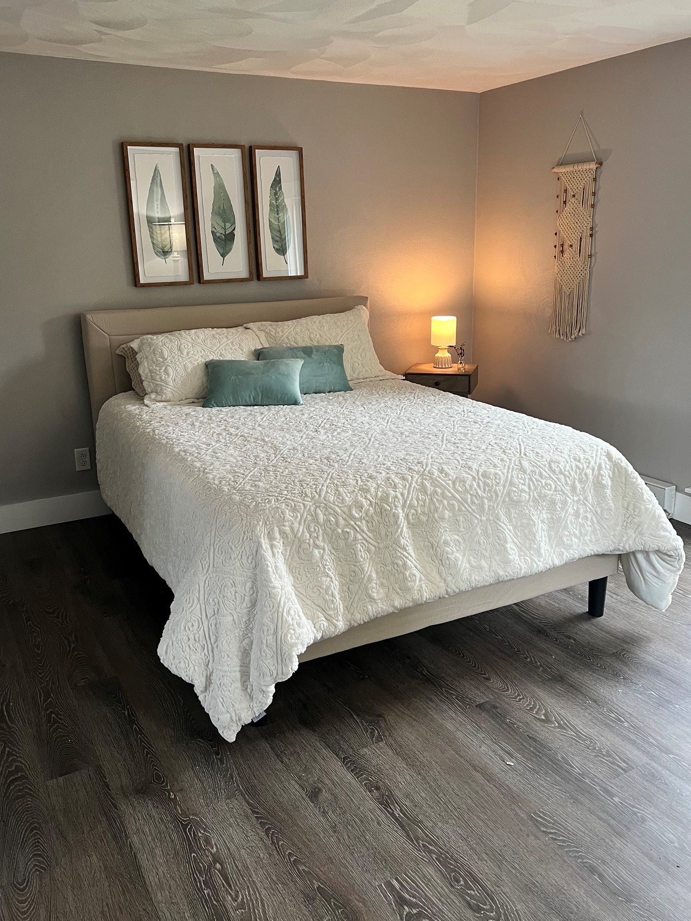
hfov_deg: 48.2
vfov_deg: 61.6
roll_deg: +0.4
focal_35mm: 29
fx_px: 772
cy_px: 423
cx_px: 355
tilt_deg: -13.6
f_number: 1.5
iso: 200
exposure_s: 1/60
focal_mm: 5.7
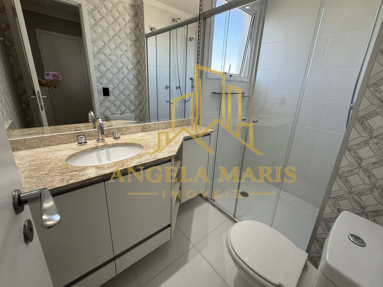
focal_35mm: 15
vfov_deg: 81.6
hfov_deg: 98.1
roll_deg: -3.4
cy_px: 134
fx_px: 166
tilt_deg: -21.8
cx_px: 203
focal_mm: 2.22
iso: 50
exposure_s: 1/99
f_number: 2.2
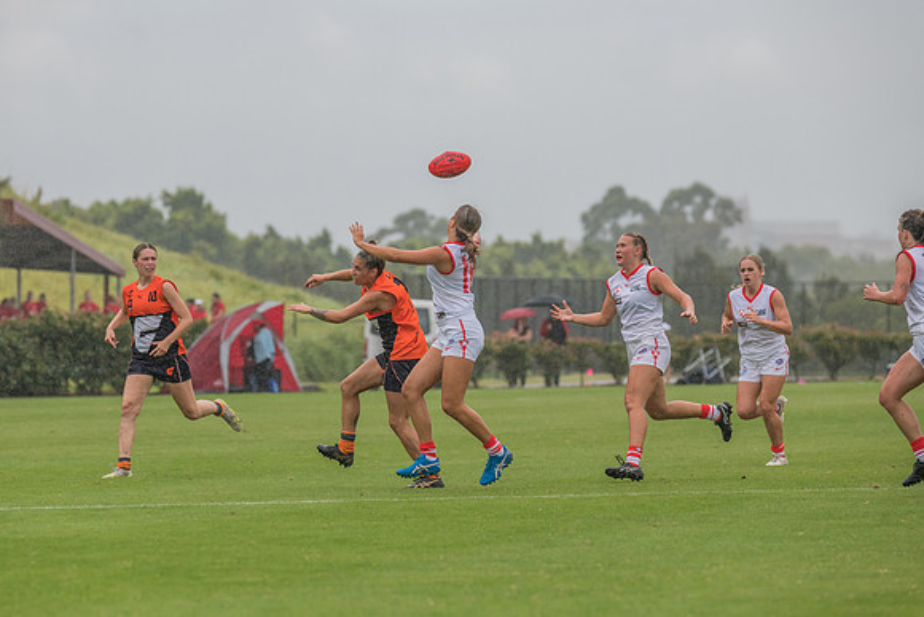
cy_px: 289
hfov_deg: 7.1
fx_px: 7429
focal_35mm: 289
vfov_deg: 4.8
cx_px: 431
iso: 800
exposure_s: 1/2000
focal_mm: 270
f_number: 7.1
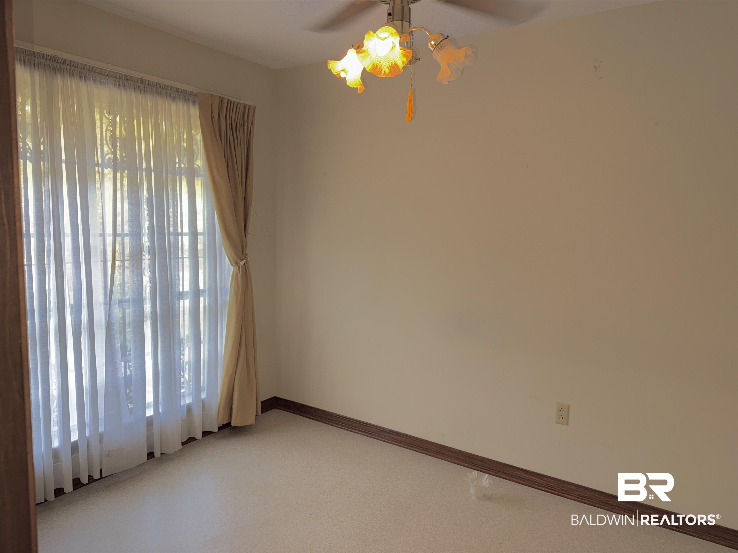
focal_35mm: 24
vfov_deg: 56.8
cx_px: 369
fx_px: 512
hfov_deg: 71.6
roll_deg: -1.5
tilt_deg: -6.2
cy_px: 276
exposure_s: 1/27
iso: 64
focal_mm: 6.76
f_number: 1.78
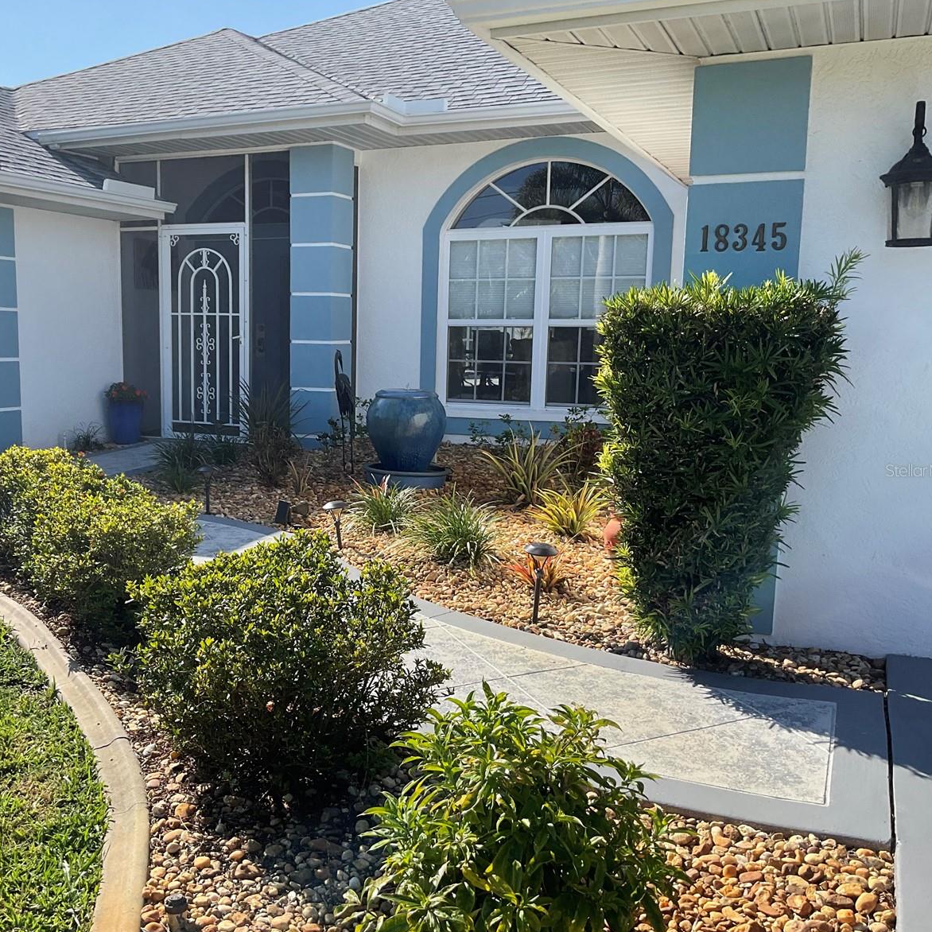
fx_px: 1066
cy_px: 470
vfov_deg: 47.2
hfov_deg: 46.6
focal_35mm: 35
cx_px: 324
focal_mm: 3
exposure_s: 1/1098
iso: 16
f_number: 1.8
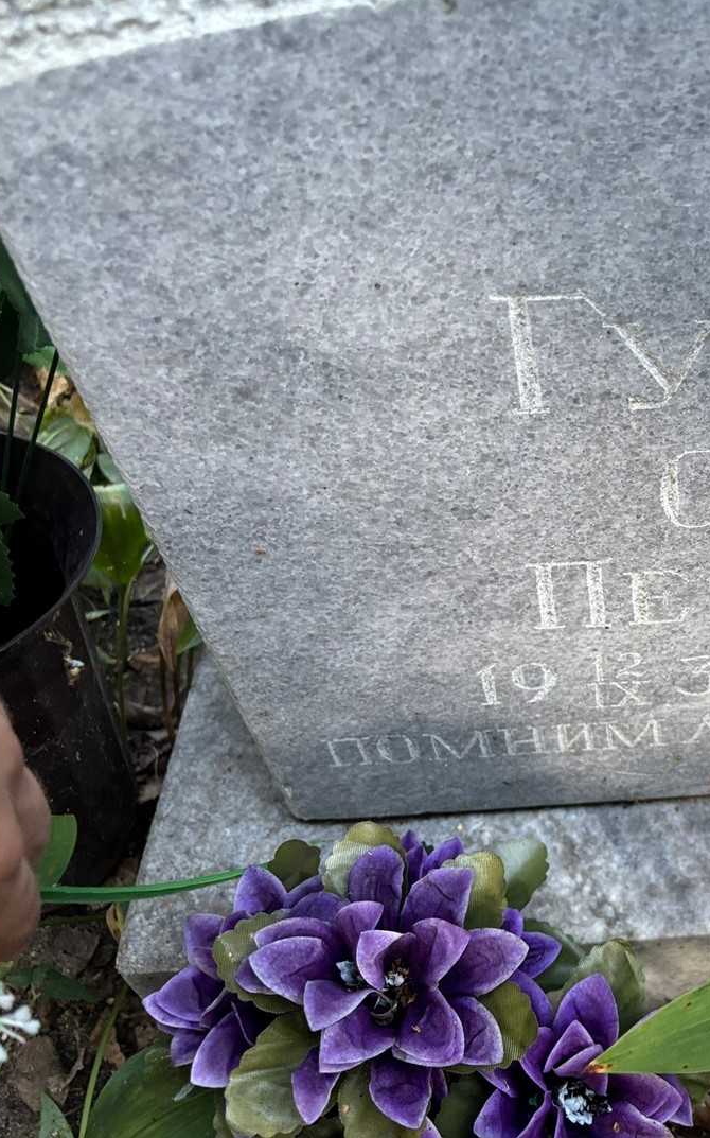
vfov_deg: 52.8
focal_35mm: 37
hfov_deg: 31.5
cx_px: 731
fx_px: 1146
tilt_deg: -48.7
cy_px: 566
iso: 160
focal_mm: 5.96
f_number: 1.6
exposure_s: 1/60
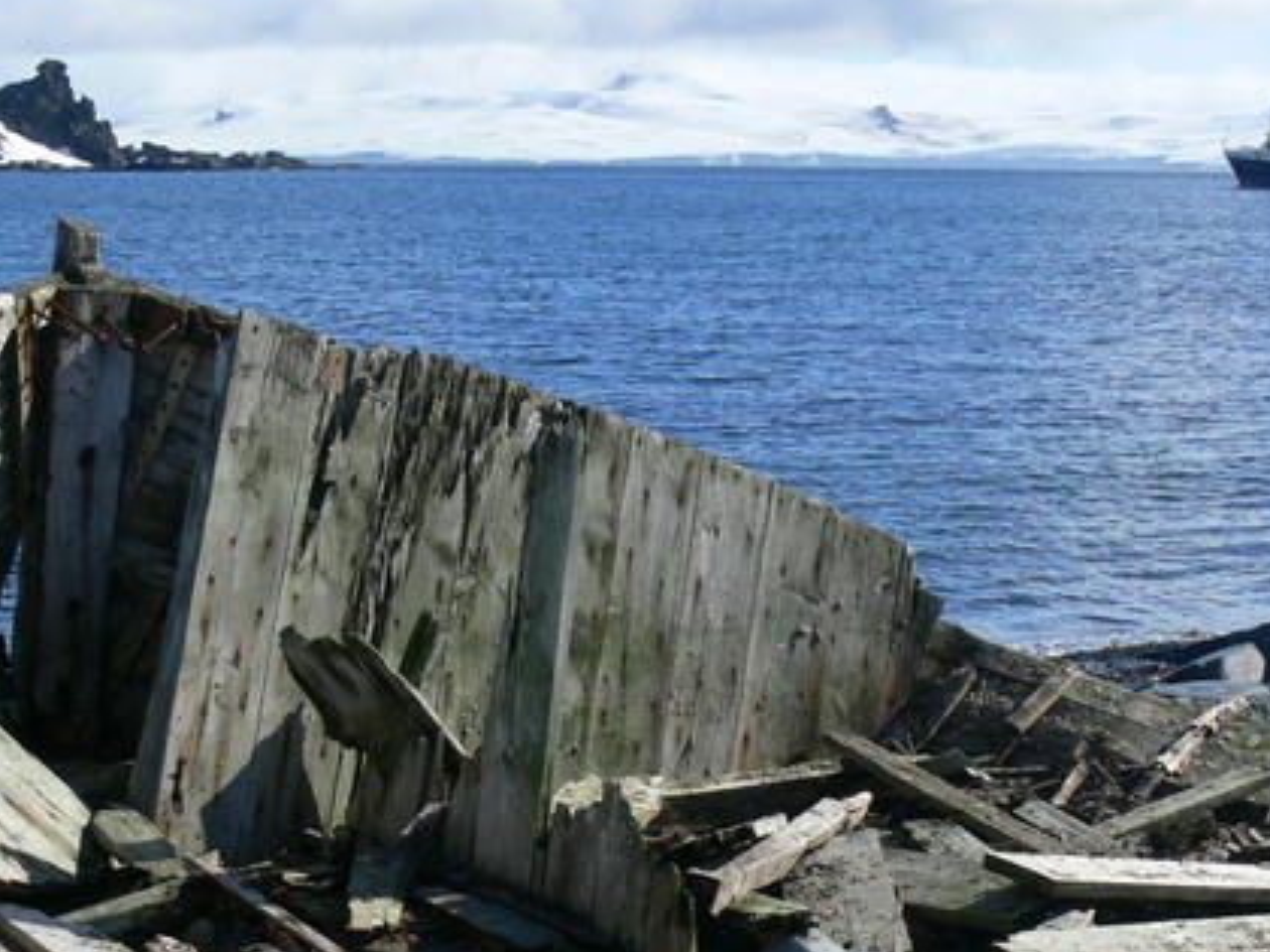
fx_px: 2935
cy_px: 825
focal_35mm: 80
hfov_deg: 24.4
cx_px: 674
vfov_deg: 18.2
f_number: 5.6
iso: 80
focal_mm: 8.7
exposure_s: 1/400
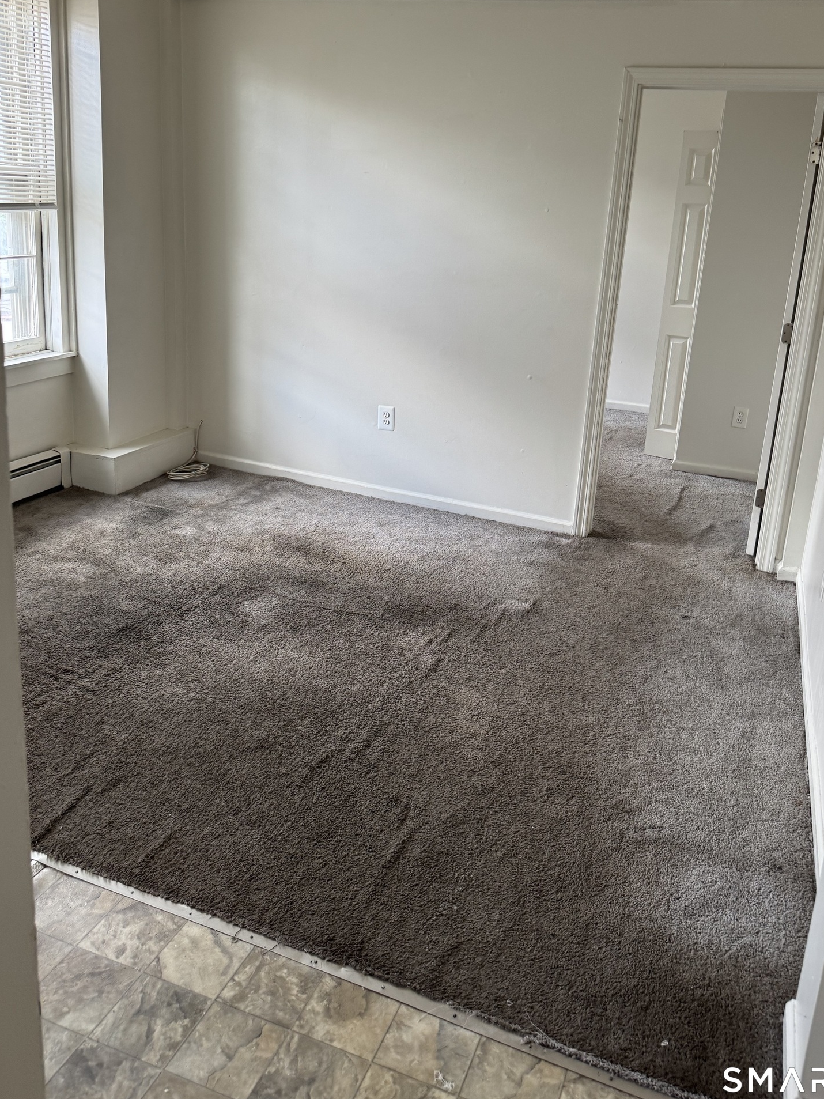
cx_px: 426
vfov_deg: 61.2
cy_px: 441
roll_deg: -3.1
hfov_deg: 48.2
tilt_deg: -14.1
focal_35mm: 29
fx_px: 921
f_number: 1.78
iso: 125
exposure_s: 1/60
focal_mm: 6.76
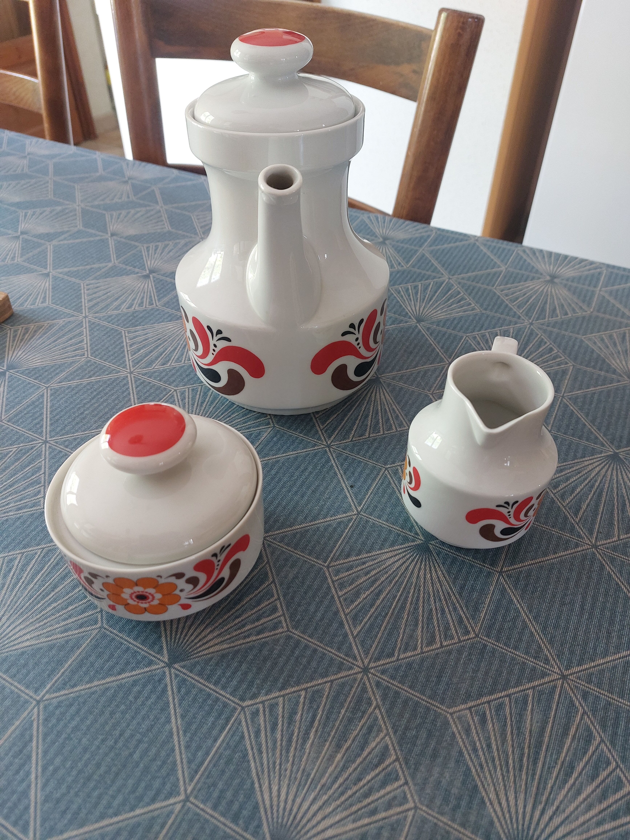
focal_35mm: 25
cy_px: 420
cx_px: 315
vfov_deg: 69.4
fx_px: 607
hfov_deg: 54.9
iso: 250
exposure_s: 1/50
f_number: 1.8
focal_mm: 5.23
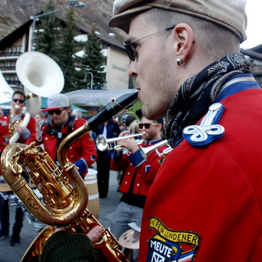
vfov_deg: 39.1
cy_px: 118
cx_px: 140
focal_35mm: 43
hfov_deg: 39.1
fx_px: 368
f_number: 5.6
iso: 320
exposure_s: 1/125
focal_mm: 20
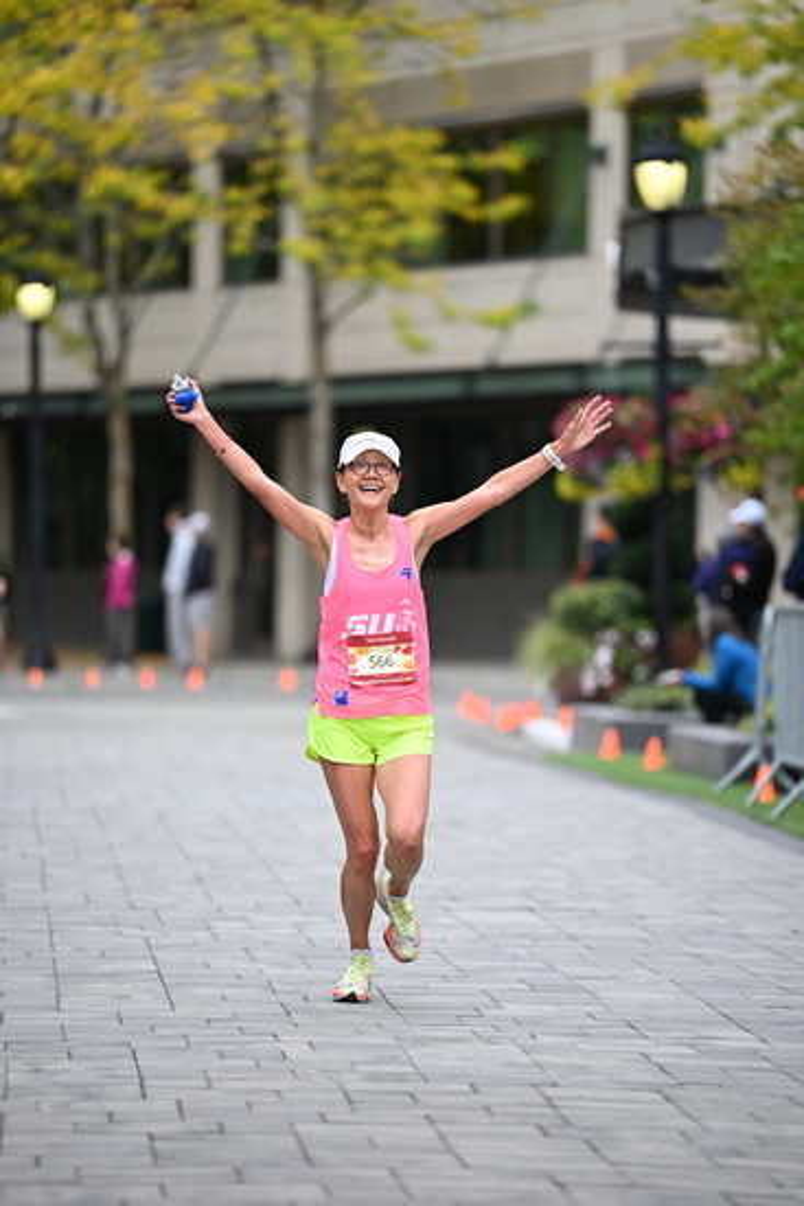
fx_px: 6695
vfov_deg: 10.3
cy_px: 603
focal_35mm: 200
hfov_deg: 6.9
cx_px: 402
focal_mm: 200
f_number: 2.8
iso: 640
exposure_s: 1/2000
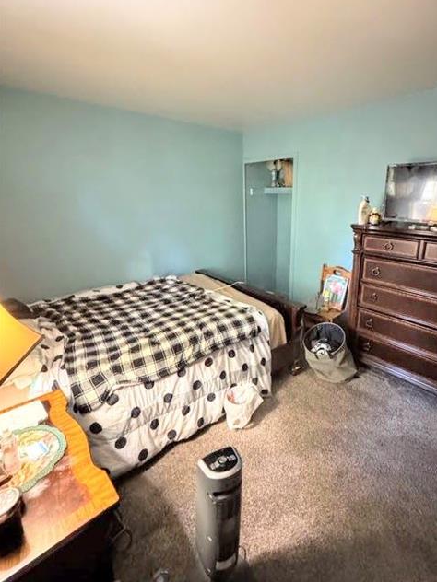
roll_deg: +1.5
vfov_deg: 90.9
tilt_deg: -15.4
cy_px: 273
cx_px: 264
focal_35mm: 17
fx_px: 286
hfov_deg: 73.9
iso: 1250
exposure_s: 1/30
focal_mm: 2.22
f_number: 2.2
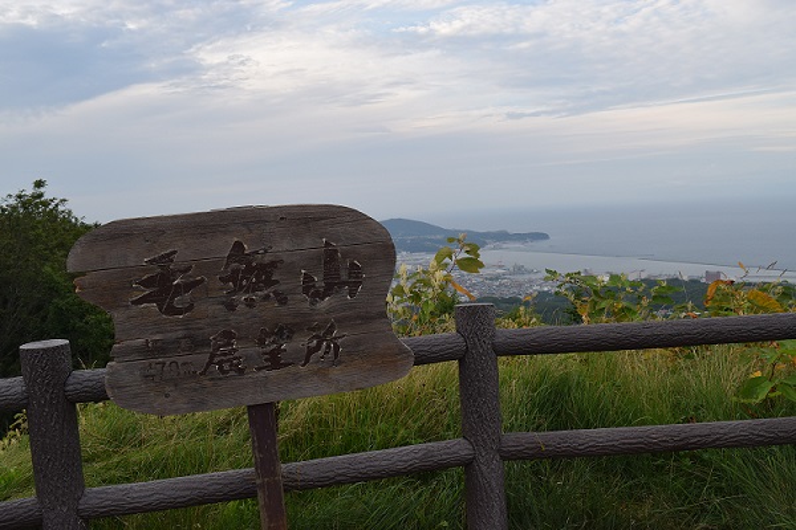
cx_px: 398
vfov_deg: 43.6
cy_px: 265
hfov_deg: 61.9
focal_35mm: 30
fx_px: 663
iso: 400
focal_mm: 20
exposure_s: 1/250
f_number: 8
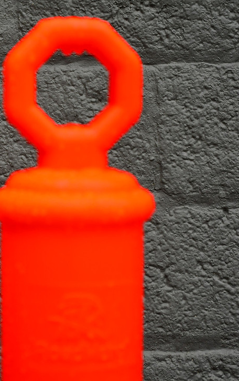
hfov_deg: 10.8
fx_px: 1250
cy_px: 190
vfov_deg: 17.4
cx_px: 6
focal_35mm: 120
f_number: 5.6
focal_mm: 52
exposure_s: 1/100
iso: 200
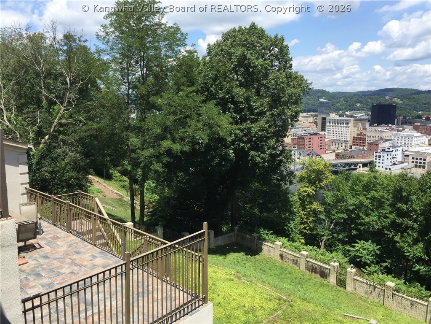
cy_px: 162
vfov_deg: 48.2
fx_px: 361
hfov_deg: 61.7
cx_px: 216
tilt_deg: -7.9
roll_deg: -1.6
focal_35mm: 29
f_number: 2.2
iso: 32
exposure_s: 1/1412
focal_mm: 4.15
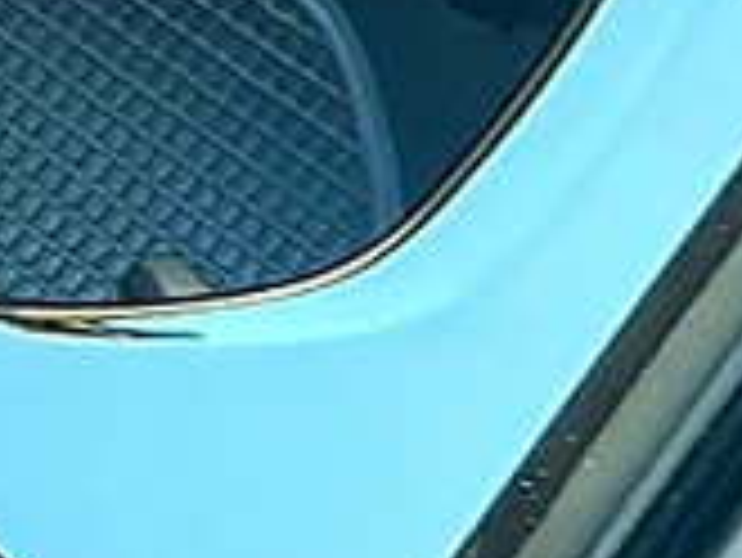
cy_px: -70
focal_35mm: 187
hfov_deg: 9.9
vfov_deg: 7.9
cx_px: -684
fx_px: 4011
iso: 100
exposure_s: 1/87
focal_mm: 6.86
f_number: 1.78
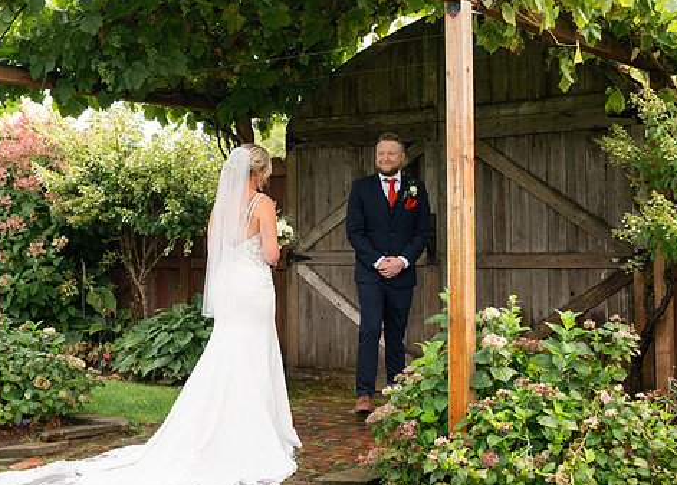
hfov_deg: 32.4
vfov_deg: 23.7
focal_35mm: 60
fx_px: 1154
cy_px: 244
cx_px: 222
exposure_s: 1/320
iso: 250
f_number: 4
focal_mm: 42
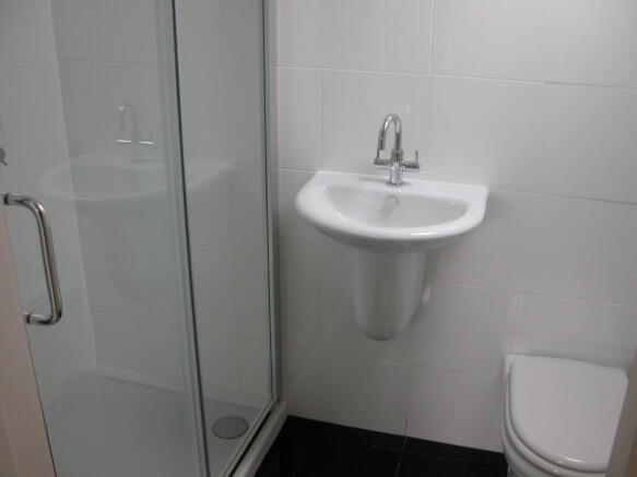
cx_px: 318
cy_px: 238
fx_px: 644
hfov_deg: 52.6
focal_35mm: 35
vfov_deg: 40.7
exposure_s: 1/42.1
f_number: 2.8
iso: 100
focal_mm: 8.9
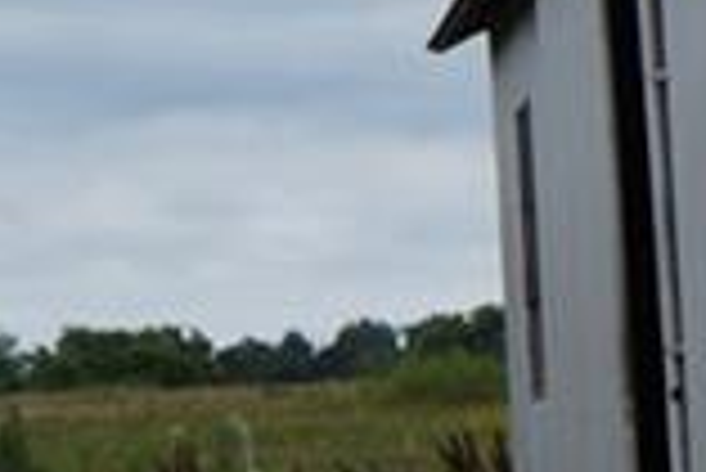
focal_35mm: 283
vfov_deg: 4.8
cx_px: 2226
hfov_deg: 6.5
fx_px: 5560
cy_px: 535
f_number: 11
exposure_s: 1/125
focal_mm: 29
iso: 100
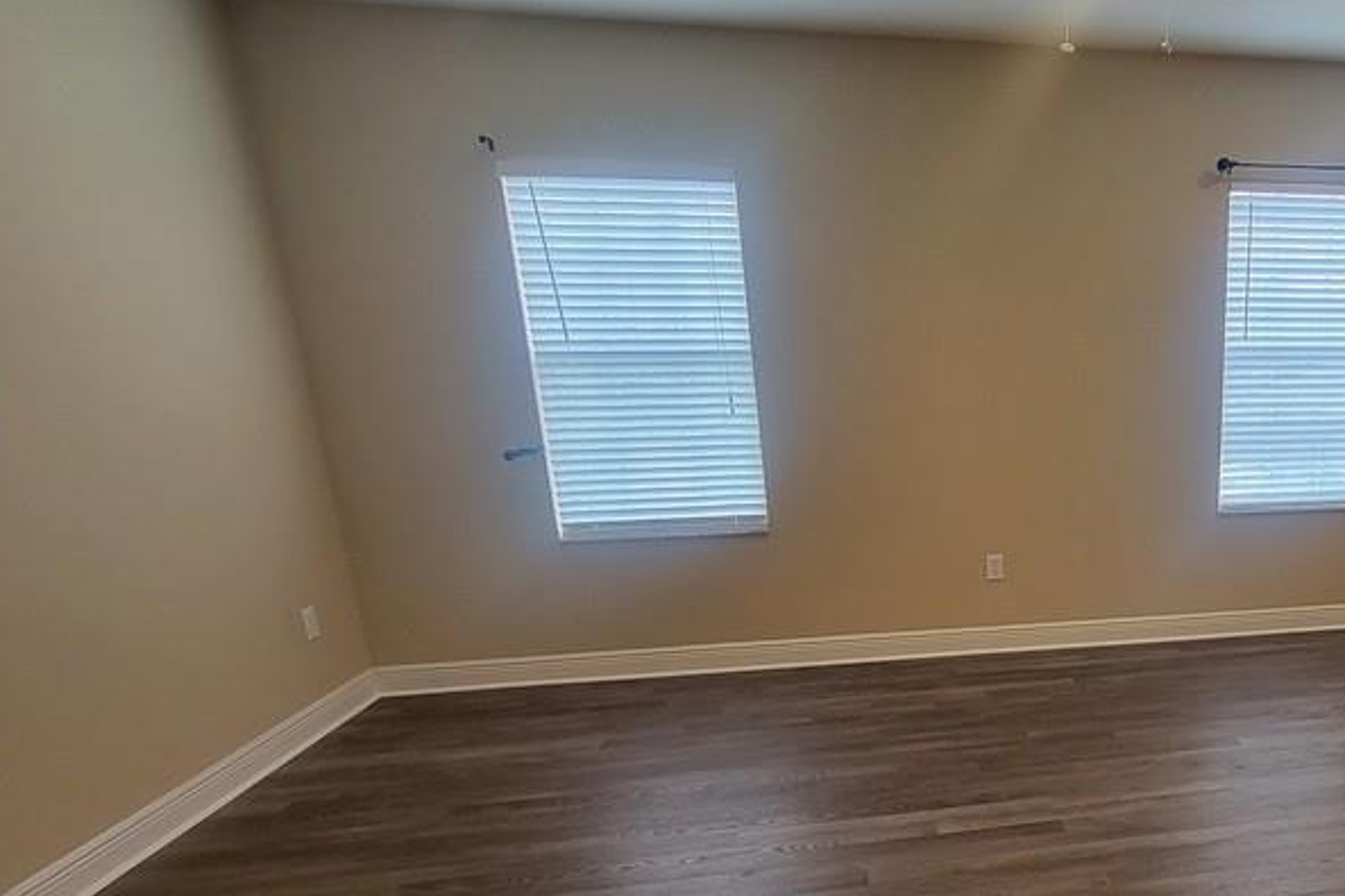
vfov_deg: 53.8
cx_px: 1089
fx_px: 859
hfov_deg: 68.3
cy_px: 610
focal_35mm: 23
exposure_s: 1/60
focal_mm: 2.2
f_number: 2.2
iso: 160
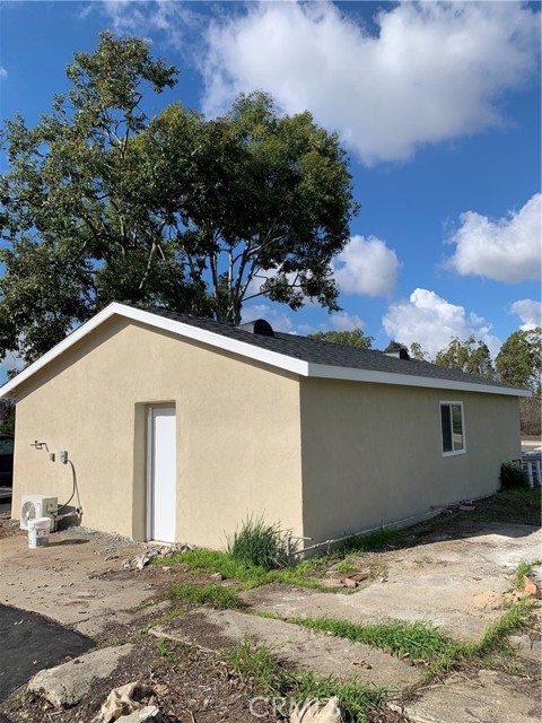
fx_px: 543
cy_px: 362
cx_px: 271
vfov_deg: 67.3
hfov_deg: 53.1
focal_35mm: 26
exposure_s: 1/3937
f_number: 1.8
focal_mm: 4.25
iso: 25
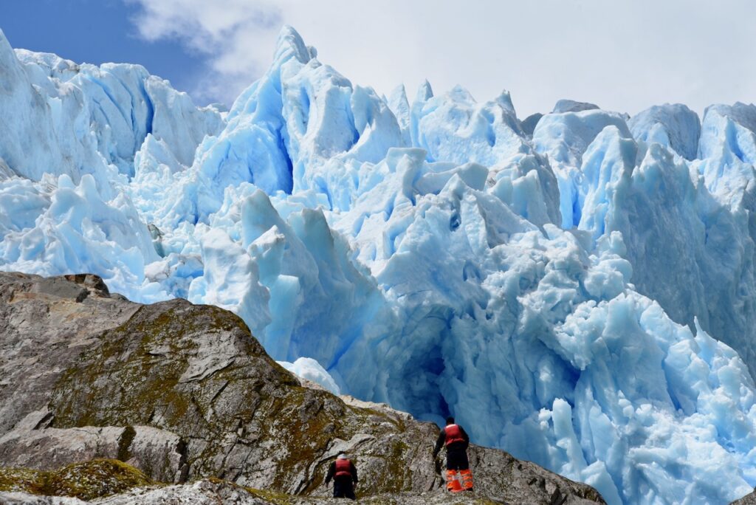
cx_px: 378
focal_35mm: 85
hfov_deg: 23.9
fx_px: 1786
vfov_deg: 16.1
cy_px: 252
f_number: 10
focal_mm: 85
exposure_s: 1/640
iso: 200
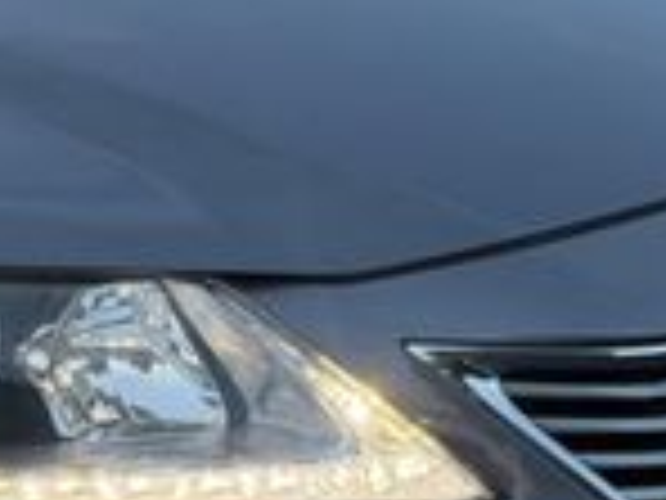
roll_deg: +1.7
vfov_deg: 7.1
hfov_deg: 9.4
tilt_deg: -18.0
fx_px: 4002
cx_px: -4
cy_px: 495
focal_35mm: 208
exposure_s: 1/81
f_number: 1.78
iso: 100
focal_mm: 6.76
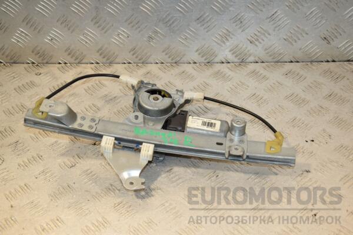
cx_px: 176
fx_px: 559
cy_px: 118
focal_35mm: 57
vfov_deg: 23.8
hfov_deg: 35.1
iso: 800
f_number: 6.3
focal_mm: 38
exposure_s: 1/200
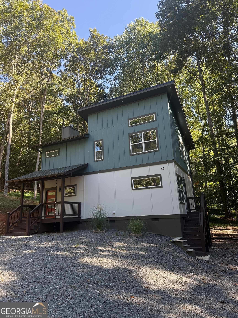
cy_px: 159
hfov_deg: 56.8
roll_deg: +3.3
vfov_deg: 71.6
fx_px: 220
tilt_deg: +14.6
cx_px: 119
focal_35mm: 24
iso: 100
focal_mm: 6.76
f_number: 1.78
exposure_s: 1/361
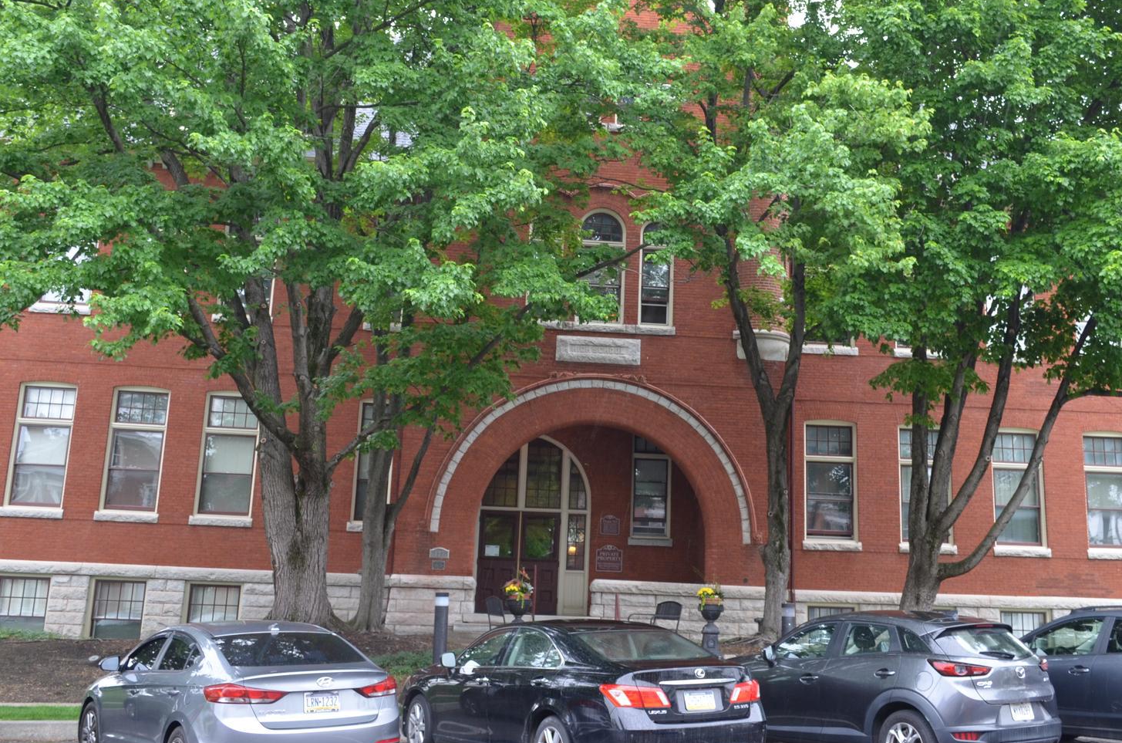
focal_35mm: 38
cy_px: 306
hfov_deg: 50.8
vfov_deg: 34.8
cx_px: 591
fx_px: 1182
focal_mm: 18
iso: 400
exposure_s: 1/100
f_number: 4.5
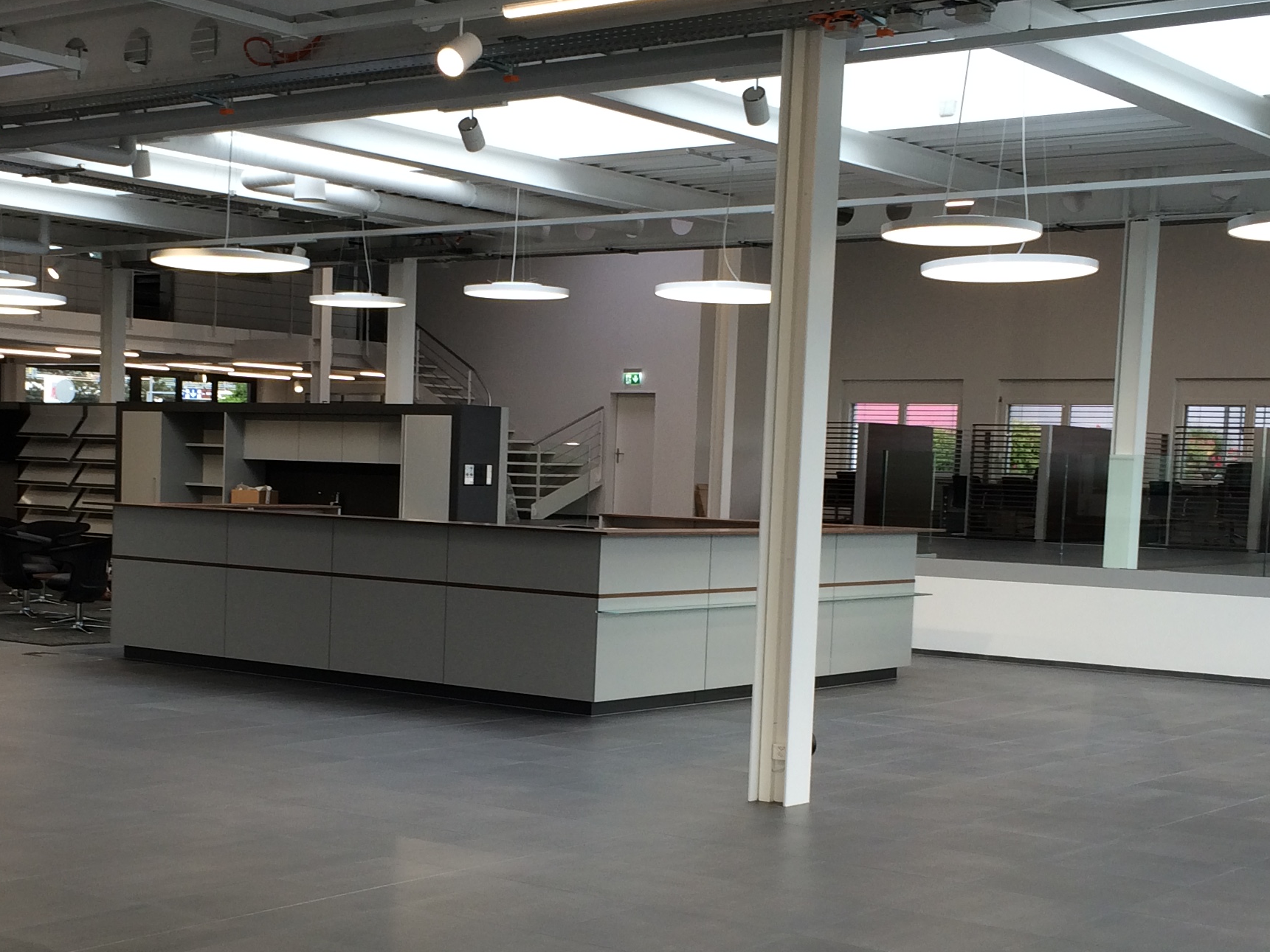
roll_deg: -0.8
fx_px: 2018
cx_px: 513
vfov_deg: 26.4
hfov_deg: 34.8
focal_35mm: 55
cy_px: 639
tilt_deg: -5.1
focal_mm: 4.15
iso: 32
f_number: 2.2
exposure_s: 1/108
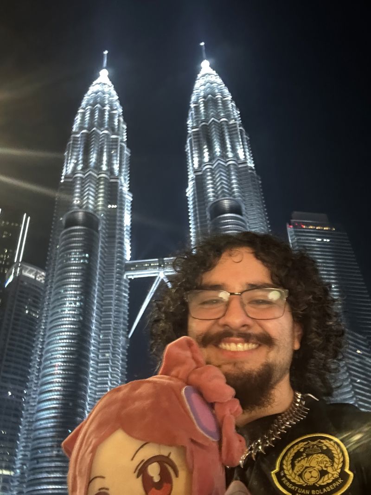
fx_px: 429
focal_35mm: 30
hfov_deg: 46.8
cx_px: 186
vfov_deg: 60.0
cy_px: 248
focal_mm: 2.69
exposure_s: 1/17
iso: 640
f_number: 1.9
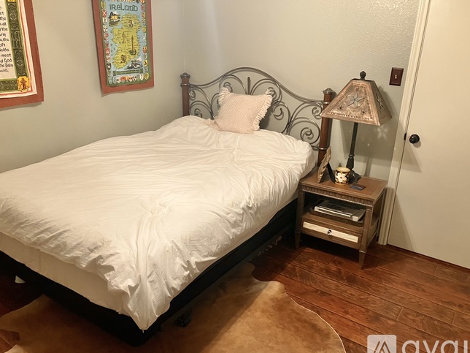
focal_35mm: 29
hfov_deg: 61.6
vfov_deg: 48.2
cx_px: 242
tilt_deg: -19.1
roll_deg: -2.2
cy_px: 181
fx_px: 394
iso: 320
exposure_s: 1/40
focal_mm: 3.99
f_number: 1.8
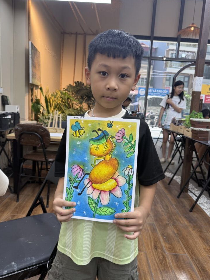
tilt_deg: -8.5
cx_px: 103
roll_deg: -3.6
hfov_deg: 54.9
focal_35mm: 25
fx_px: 202
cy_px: 139
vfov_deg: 69.4
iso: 80
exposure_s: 1/100
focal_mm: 6.76
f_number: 1.78
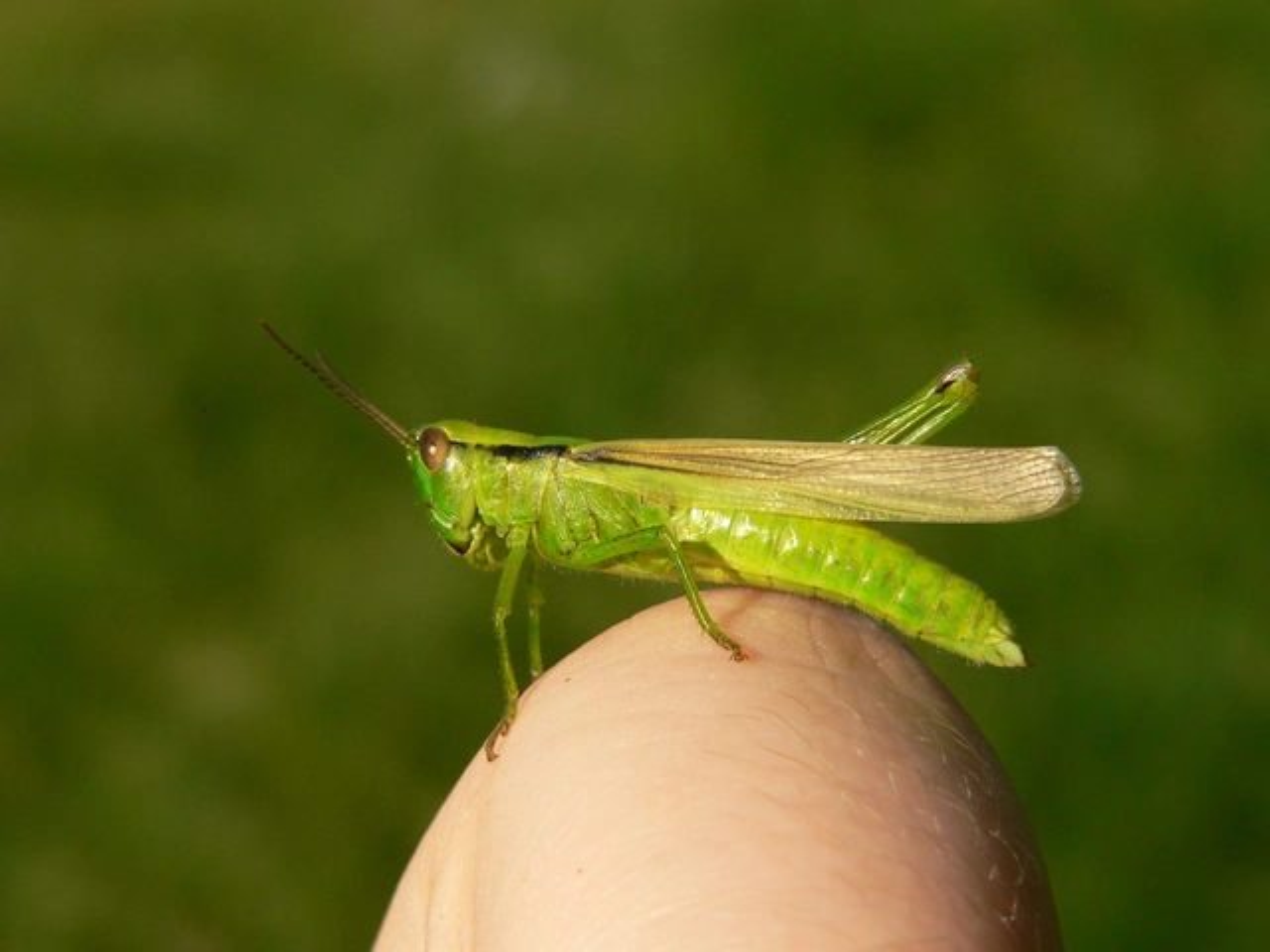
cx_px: 635
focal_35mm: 105
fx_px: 3852
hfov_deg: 18.7
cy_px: 476
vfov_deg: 14.1
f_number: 5.2
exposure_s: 1/800
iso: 100
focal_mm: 17.5
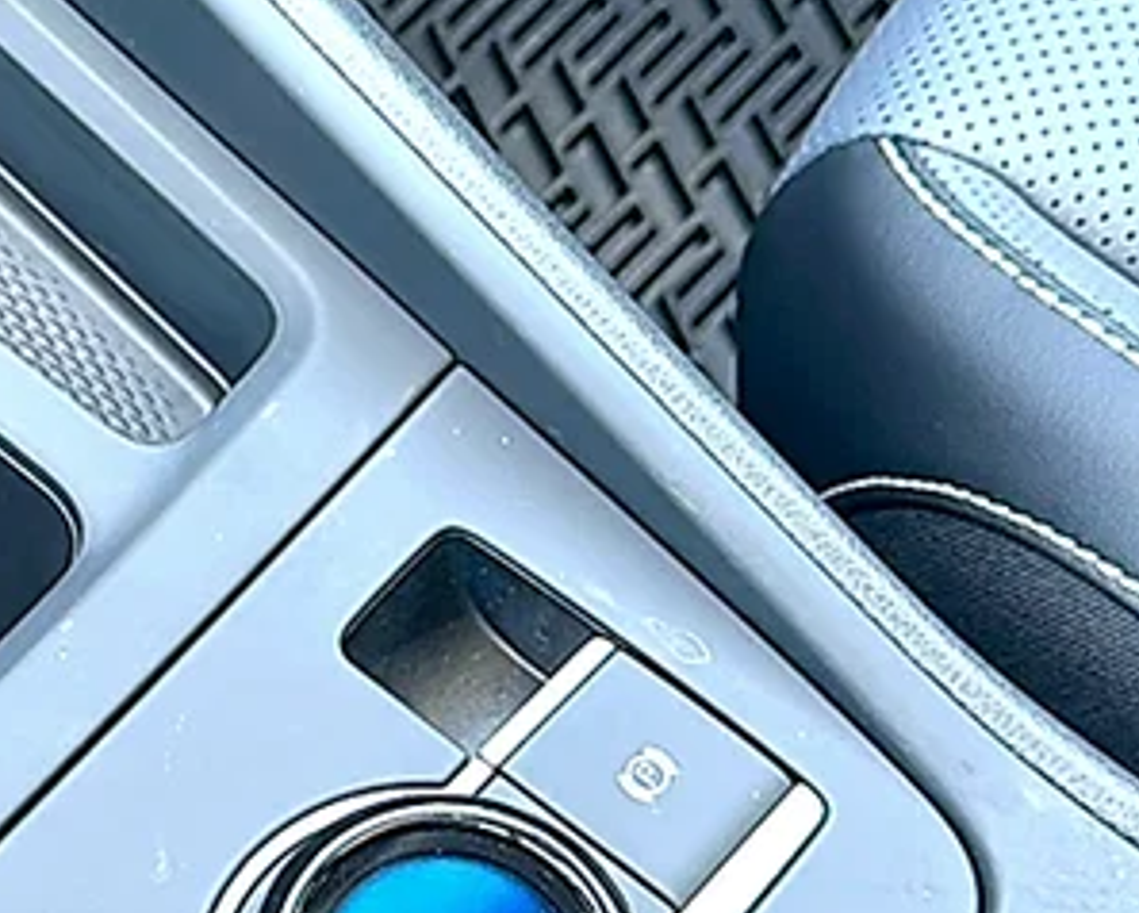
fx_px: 3103
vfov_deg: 16.7
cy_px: 550
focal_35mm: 92
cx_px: -88
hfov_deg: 19.9
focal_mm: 6.86
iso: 125
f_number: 1.78
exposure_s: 1/80
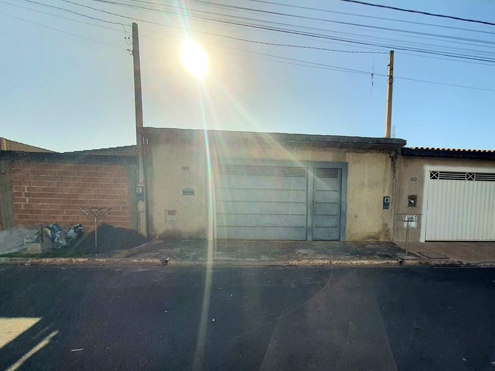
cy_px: 186
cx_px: 248
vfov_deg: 89.9
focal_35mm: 13
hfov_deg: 106.2
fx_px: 186
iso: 50
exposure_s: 1/1667
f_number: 2.2
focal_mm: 1.8
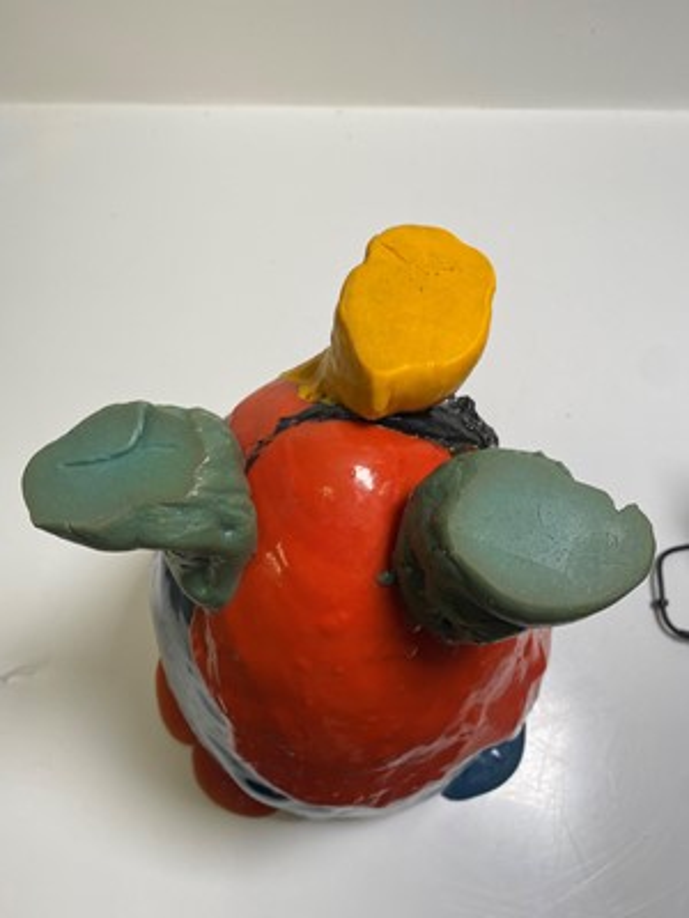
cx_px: 344
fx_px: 690
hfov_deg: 53.1
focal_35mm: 26
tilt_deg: -64.4
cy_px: 459
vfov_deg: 67.3
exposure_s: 1/187
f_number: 1.8
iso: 32
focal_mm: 4.25
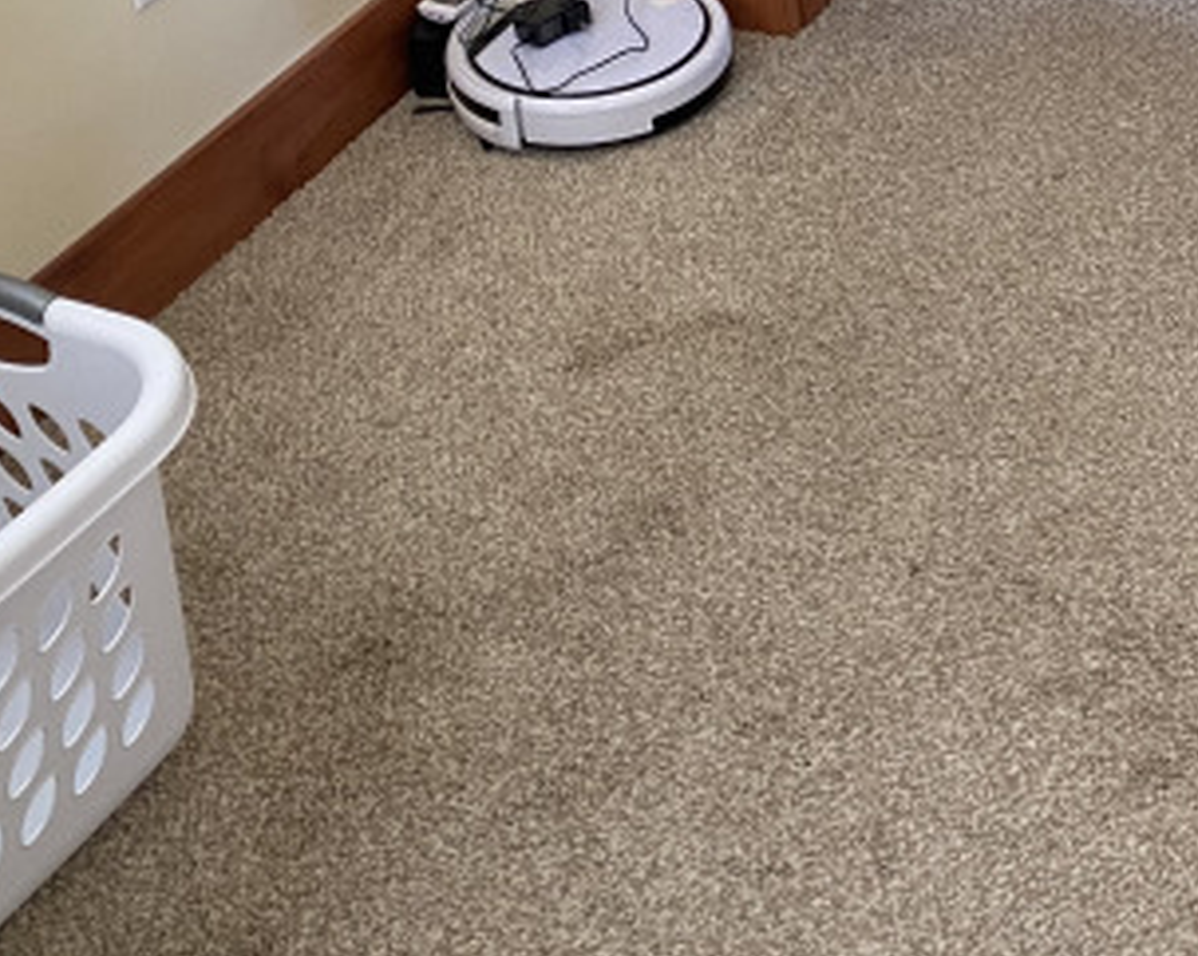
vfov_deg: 22.2
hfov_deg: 26.9
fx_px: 2374
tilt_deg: -30.7
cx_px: 1182
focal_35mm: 67
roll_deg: +2.9
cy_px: 71
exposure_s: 1/60
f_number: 1.8
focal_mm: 4.25
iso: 125
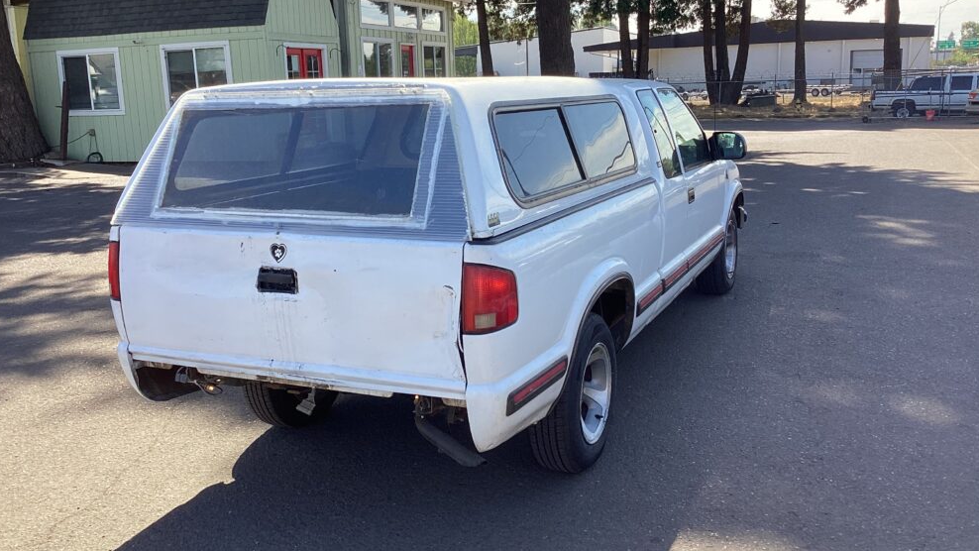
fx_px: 909
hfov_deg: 56.6
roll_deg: +2.8
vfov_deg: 33.7
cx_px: 483
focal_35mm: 35
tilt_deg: -10.4
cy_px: 251
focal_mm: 3.3
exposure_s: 1/405
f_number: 2.4
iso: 25
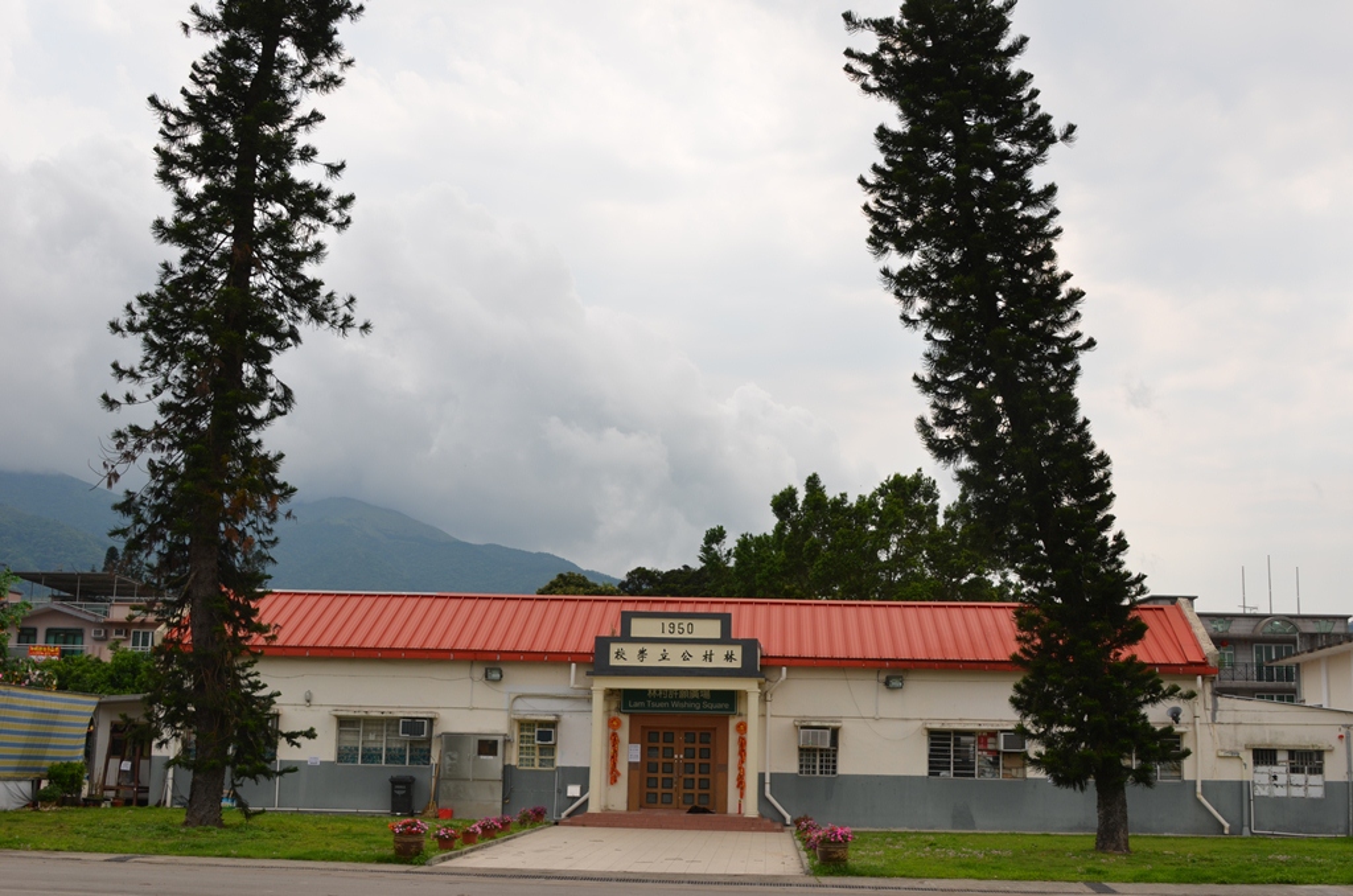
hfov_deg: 46.5
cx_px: 676
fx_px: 1575
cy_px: 448
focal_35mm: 42
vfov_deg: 31.7
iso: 100
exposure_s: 1/250
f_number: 8
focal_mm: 28
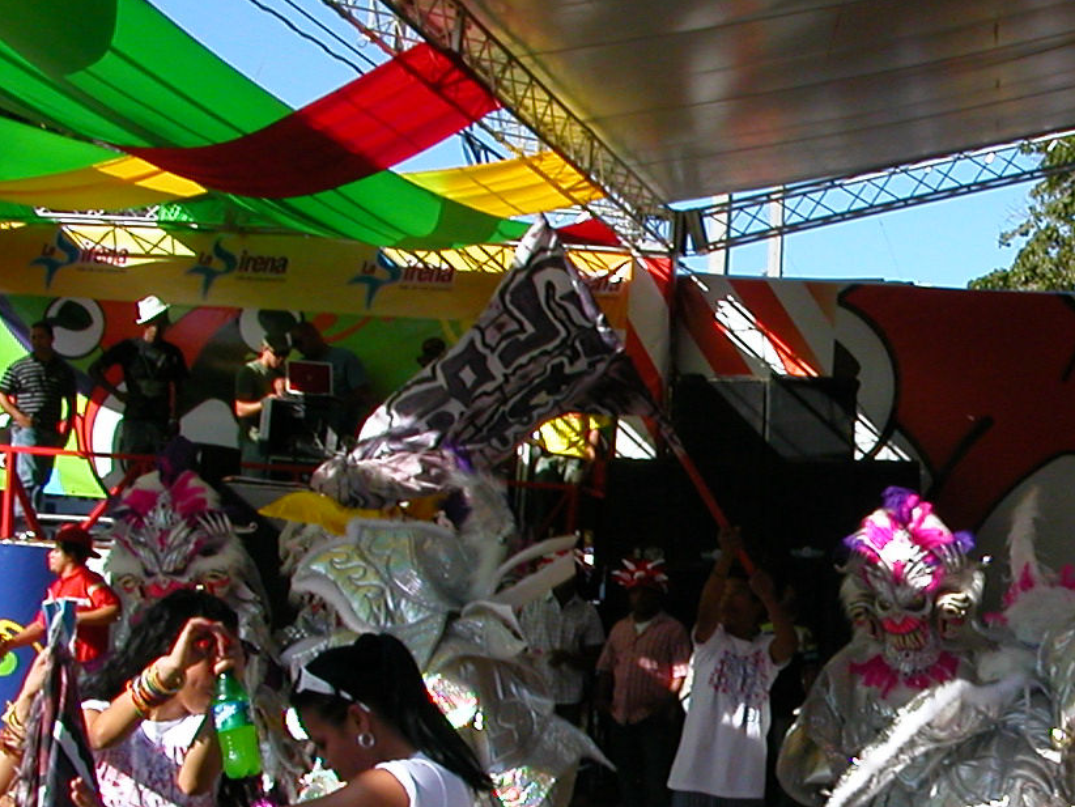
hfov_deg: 25.8
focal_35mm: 72
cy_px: 684
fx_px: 2237
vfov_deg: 20.2
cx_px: 1045
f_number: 4.5
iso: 100
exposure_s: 1/416
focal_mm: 5.6
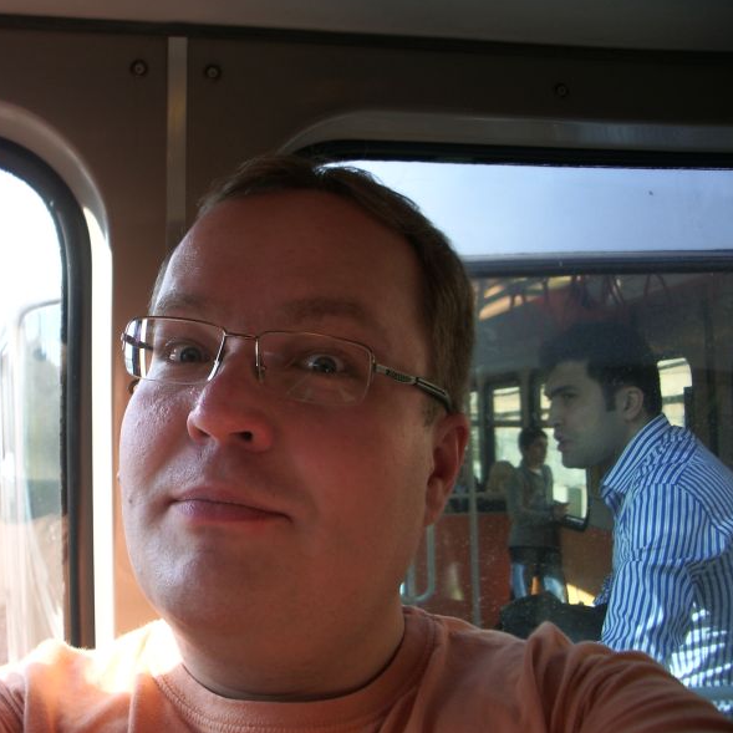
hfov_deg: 39.6
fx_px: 1006
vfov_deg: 40.0
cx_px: 245
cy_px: 361
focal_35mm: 42
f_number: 2.6
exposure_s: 1/160
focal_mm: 5.8
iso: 50
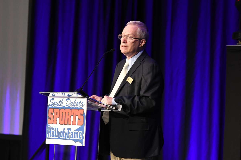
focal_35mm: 248
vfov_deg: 5.6
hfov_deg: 8.3
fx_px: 1657
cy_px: 80
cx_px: 120
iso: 4000
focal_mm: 165
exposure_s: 1/160
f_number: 2.8
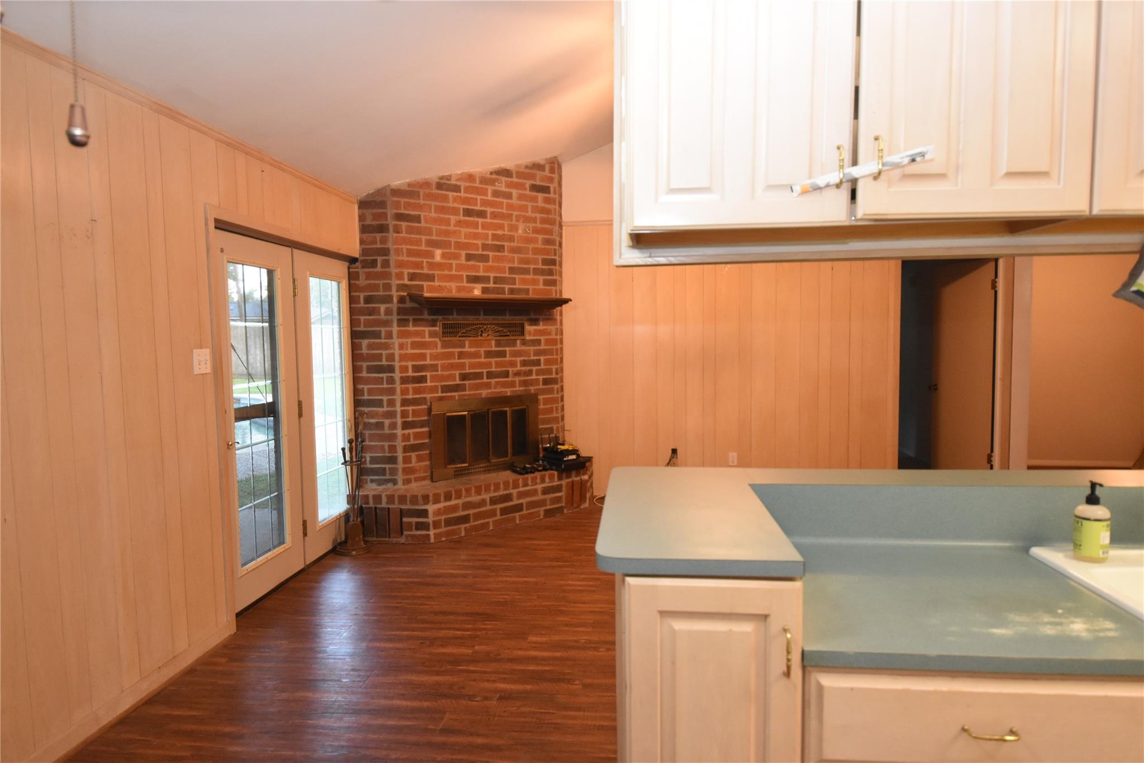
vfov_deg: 59.5
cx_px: 572
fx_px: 667
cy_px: 382
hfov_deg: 81.2
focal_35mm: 21
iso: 2000
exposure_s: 1/60
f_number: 4
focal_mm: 14
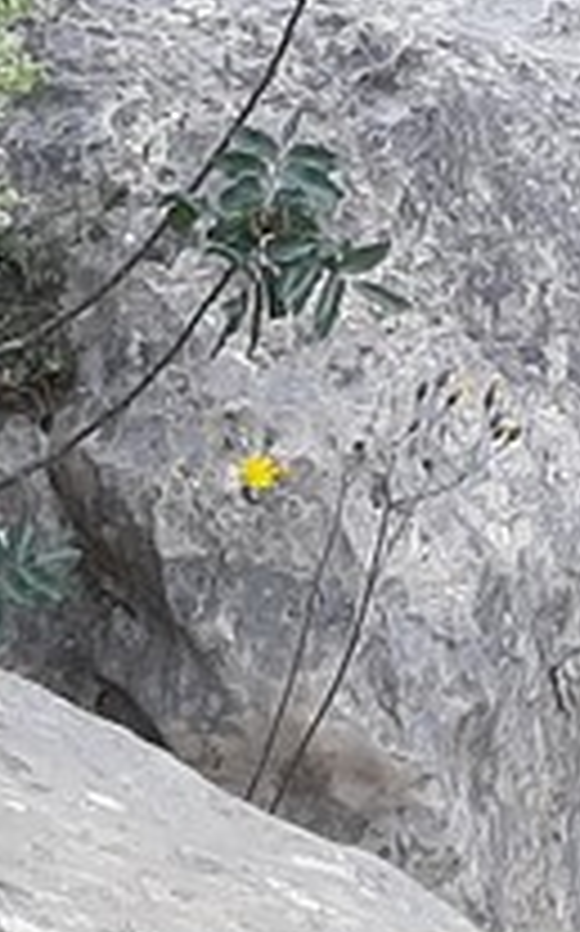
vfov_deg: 12.1
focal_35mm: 160
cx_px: 1218
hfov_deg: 7.8
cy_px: -720
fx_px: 4055
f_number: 1.7
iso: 40
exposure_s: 1/631
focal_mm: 3.93
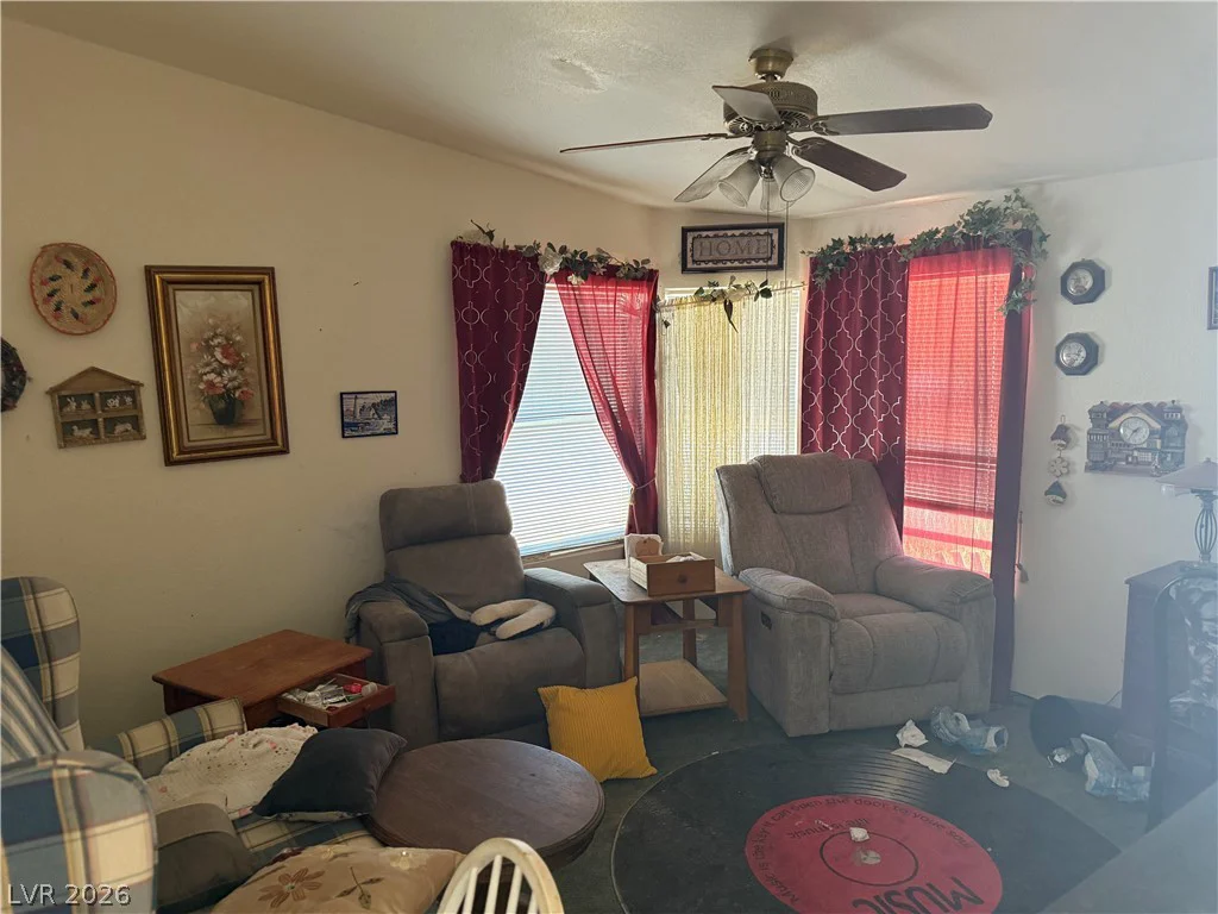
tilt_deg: -4.6
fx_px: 844
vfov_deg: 56.8
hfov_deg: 71.6
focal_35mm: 24
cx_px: 609
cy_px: 457
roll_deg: -0.1
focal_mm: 6.76
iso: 400
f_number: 1.78
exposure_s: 1/60
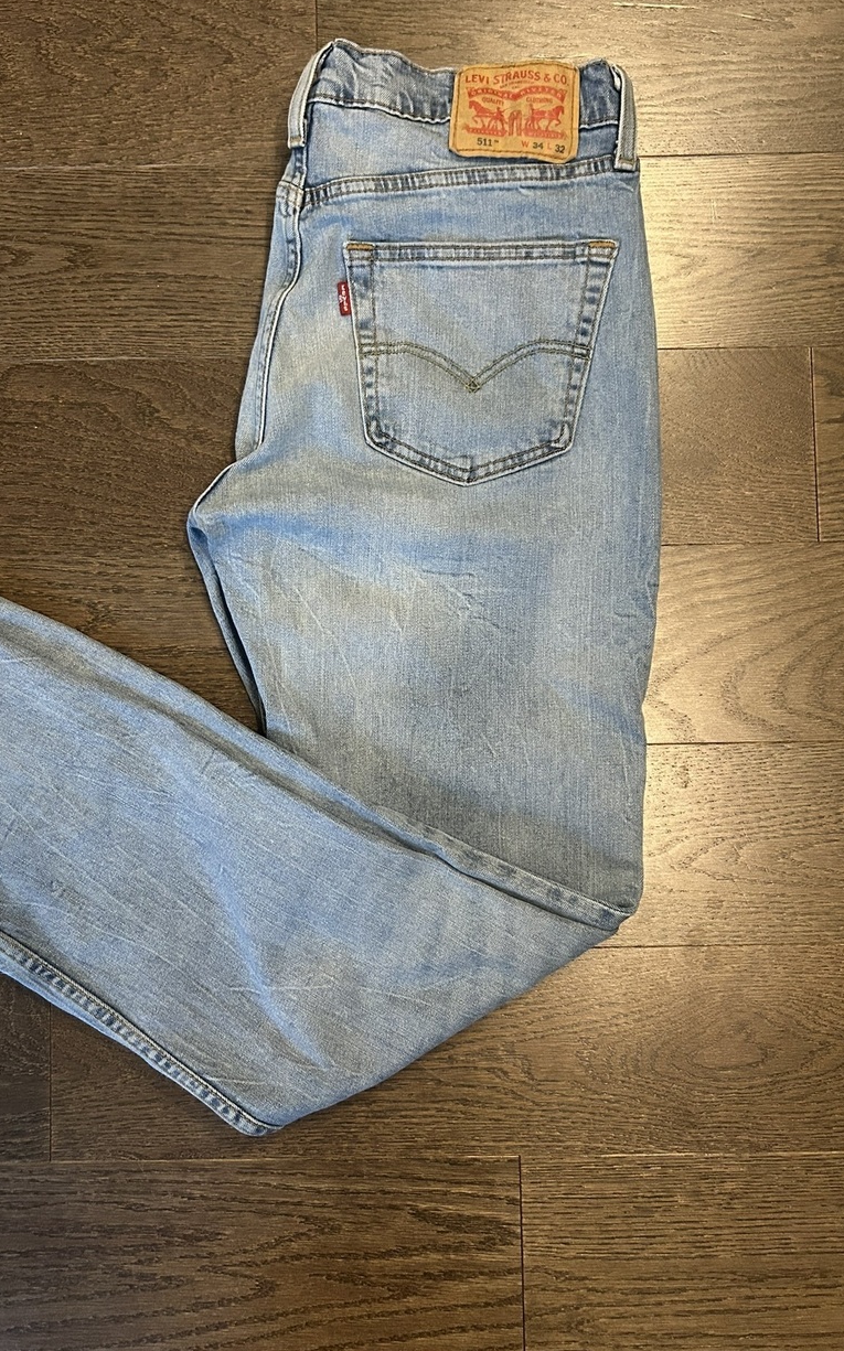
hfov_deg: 41.7
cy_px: 657
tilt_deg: -86.6
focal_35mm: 30
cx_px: 368
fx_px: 1105
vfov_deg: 62.9
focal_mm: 5.7
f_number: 1.5
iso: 400
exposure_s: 1/40
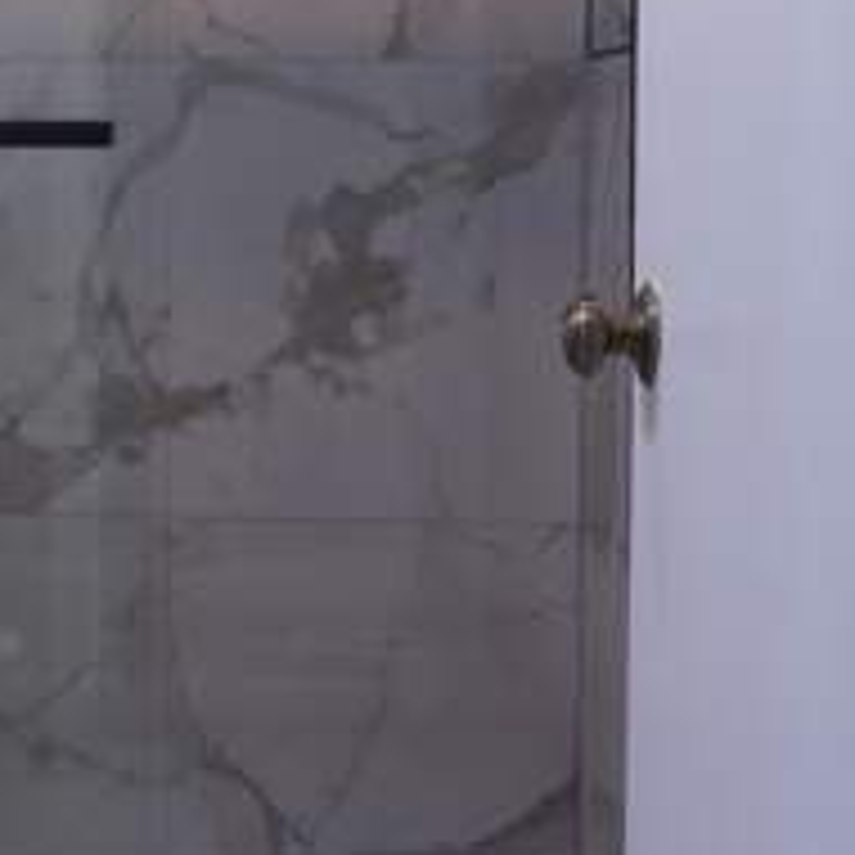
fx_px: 2403
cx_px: 63
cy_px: 133
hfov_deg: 19.7
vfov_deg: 19.9
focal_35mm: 86
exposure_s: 1/30
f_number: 6.3
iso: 400
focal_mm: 16
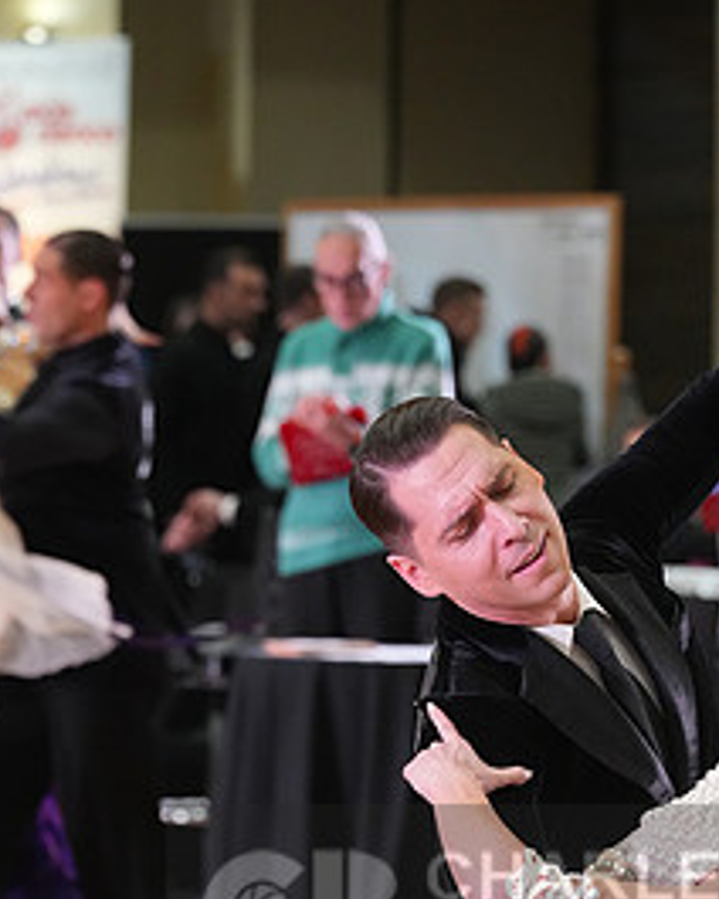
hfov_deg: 4.1
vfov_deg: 5.1
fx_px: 10055
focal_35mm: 378
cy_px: 919
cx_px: 636
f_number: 6.3
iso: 4000
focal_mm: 184
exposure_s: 1/200
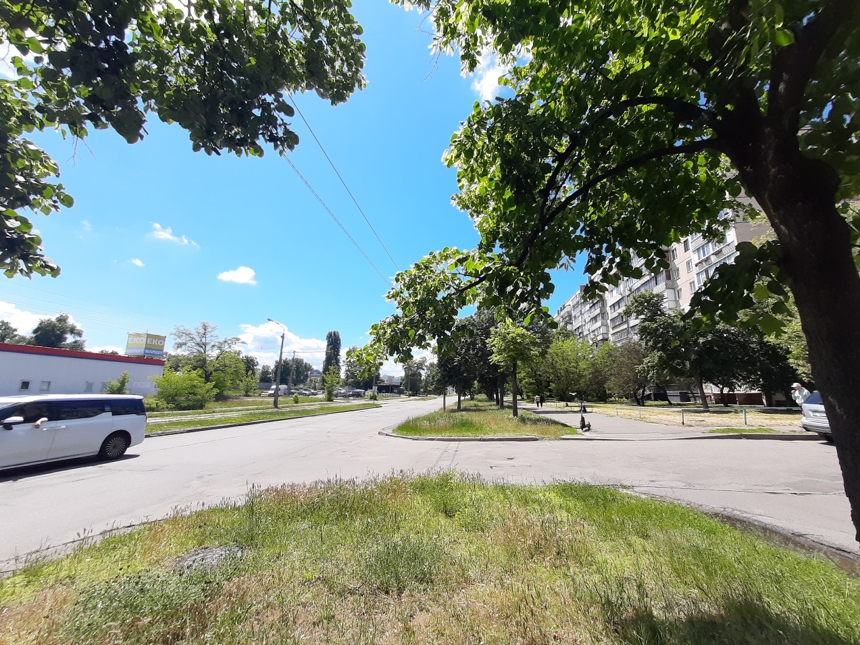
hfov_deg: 106.2
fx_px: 323
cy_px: 322
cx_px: 430
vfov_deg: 89.9
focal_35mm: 13
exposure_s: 1/974
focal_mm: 1.42
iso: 40
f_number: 2.2
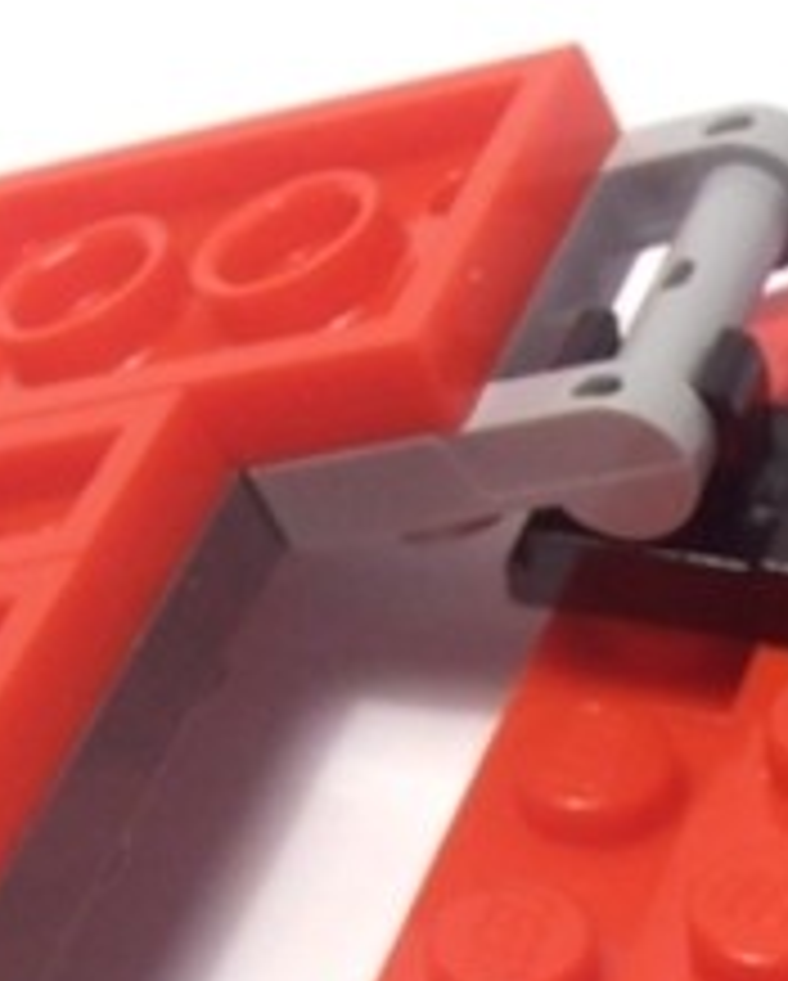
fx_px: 4335
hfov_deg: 10.2
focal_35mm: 149
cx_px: 968
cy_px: 1289
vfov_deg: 12.5
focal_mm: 6.61
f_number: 3.9
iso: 80
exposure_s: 1/80
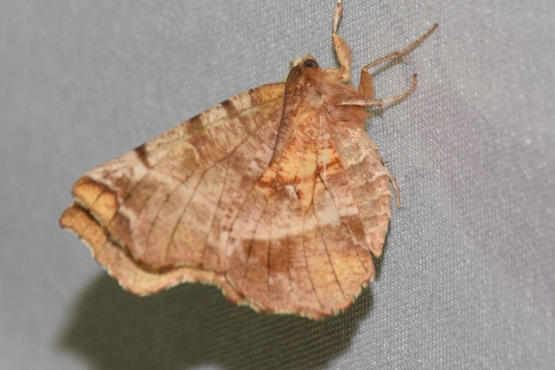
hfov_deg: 9.8
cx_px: 278
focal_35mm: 210
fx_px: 3237
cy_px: 185
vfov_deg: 6.5
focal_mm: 140
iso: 400
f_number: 10
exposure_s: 1/160
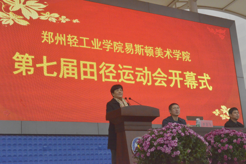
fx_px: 478
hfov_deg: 28.9
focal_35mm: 70
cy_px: 82
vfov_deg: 19.4
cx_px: 123
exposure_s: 1/1250
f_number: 18
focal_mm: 70
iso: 6400
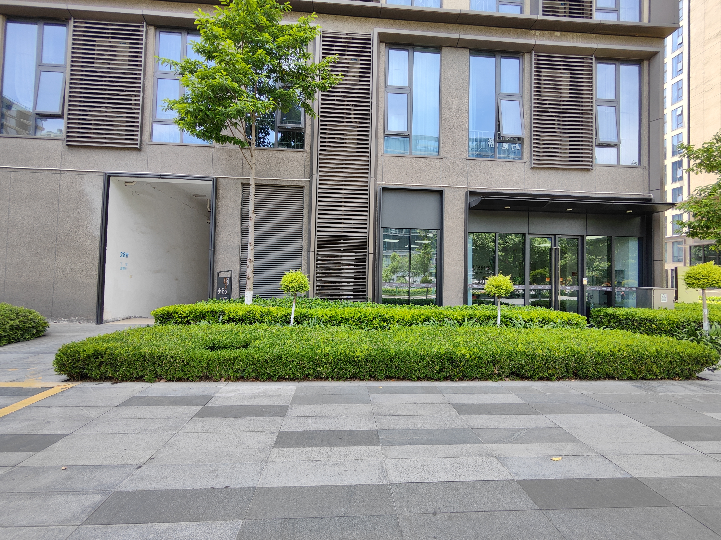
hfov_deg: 94.5
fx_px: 333
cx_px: 360
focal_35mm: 16
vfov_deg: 78.1
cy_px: 270
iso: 50
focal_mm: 2.13
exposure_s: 1/162
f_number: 2.4
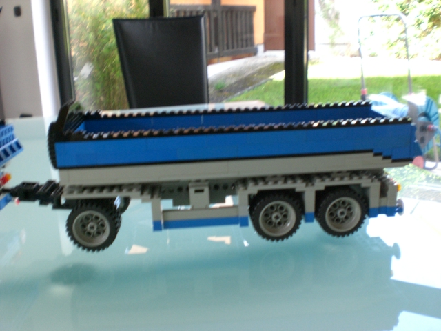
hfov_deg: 49.0
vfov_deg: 37.7
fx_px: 484
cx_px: 220
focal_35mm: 38
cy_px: 166
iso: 200
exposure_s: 1/80
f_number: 3.1
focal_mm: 6.3
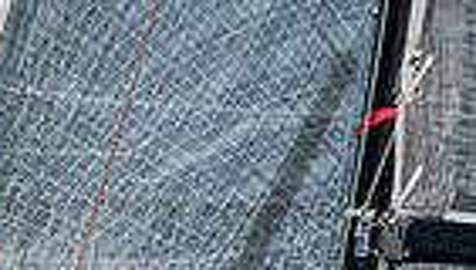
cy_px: 119
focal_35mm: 1328
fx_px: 16797
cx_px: 166
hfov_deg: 1.6
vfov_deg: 0.9
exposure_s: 1/1250
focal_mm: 180
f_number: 5.3
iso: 100
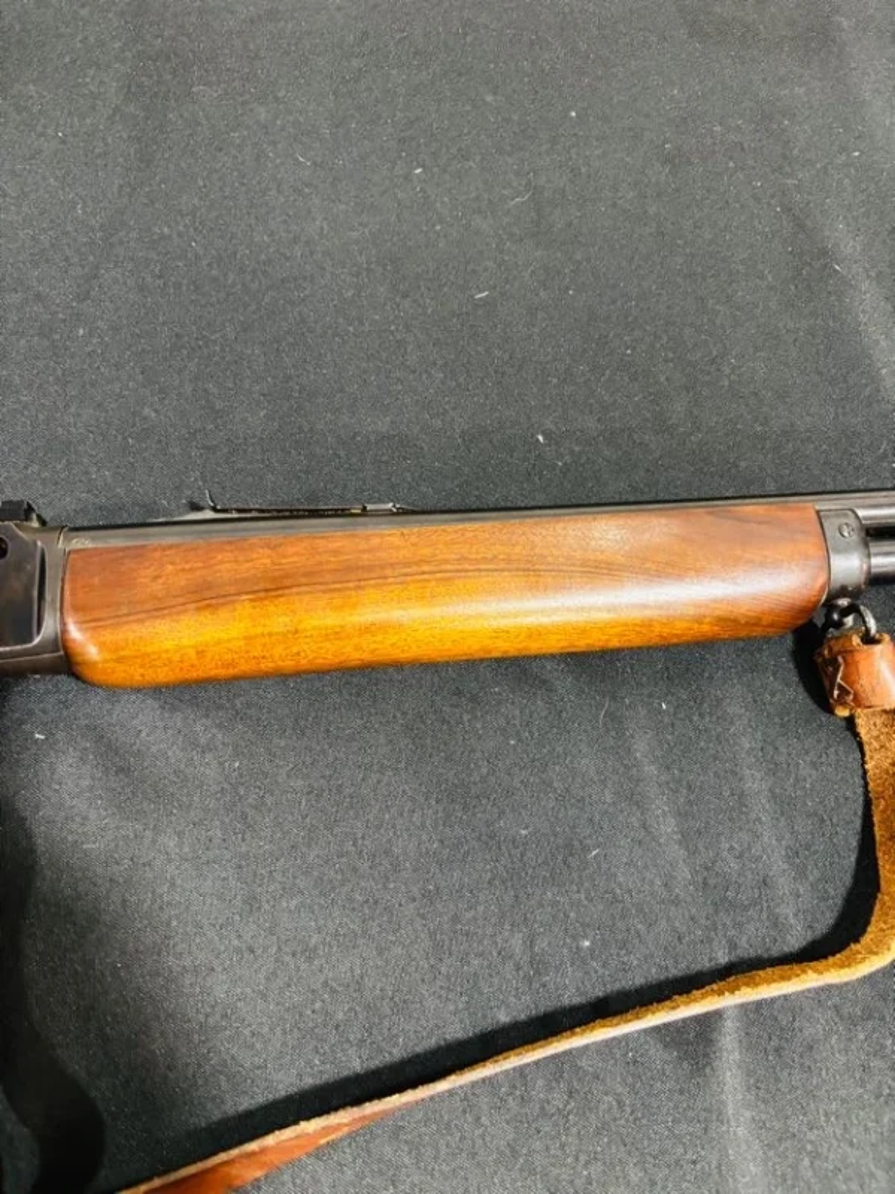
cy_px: 597
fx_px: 896
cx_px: 448
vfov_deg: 67.3
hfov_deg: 53.1
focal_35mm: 26
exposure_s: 1/40
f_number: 1.6
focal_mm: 5.96
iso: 640
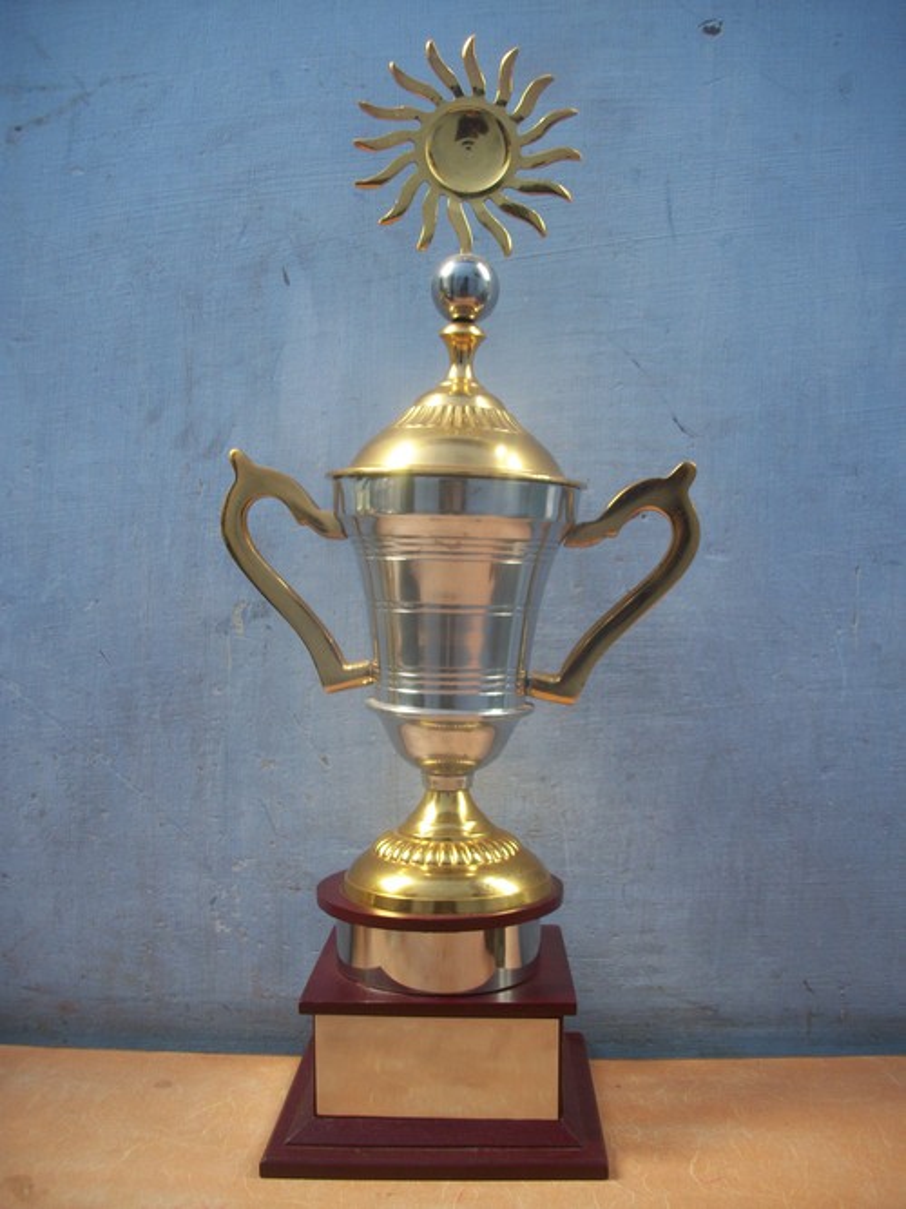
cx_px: 453
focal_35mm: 32
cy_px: 604
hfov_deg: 44.1
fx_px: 1117
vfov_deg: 56.8
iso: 80
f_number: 2.9
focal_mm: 5.7
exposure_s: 1/60
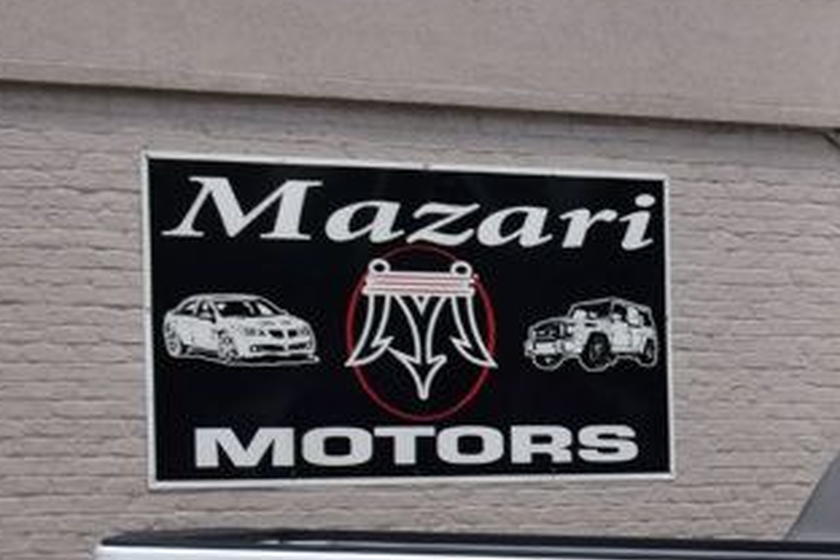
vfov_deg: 7.3
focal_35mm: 187
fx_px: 4363
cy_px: 579
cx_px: 1317
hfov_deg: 10.6
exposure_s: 1/500
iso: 220
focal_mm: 38
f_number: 11
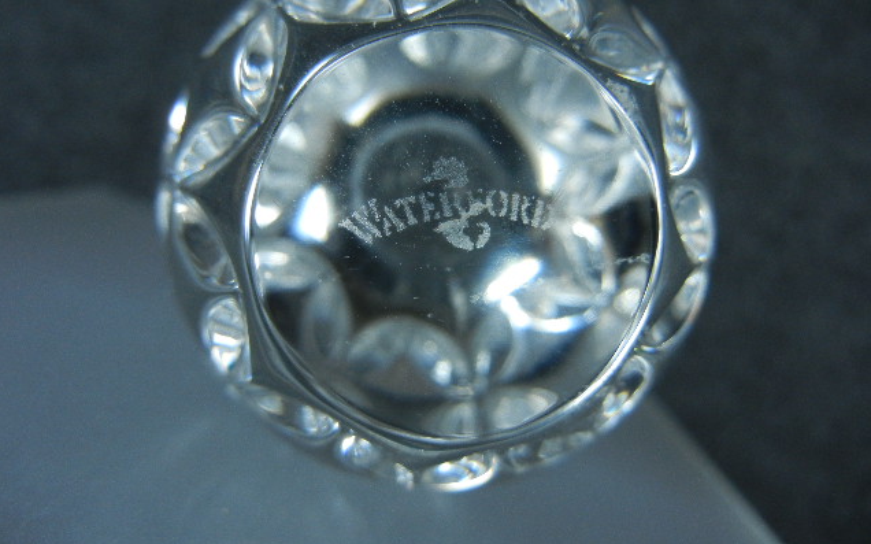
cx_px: 436
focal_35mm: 32
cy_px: 241
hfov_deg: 59.7
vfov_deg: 39.3
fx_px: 759
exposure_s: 1/60.8
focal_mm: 5.4
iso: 379
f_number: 3.5
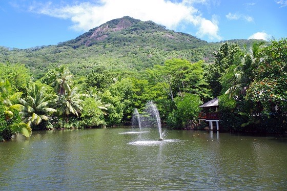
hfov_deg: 67.4
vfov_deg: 47.9
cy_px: 96
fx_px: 215
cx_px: 144
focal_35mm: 27
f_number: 11
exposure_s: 1/80
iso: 200
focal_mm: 18
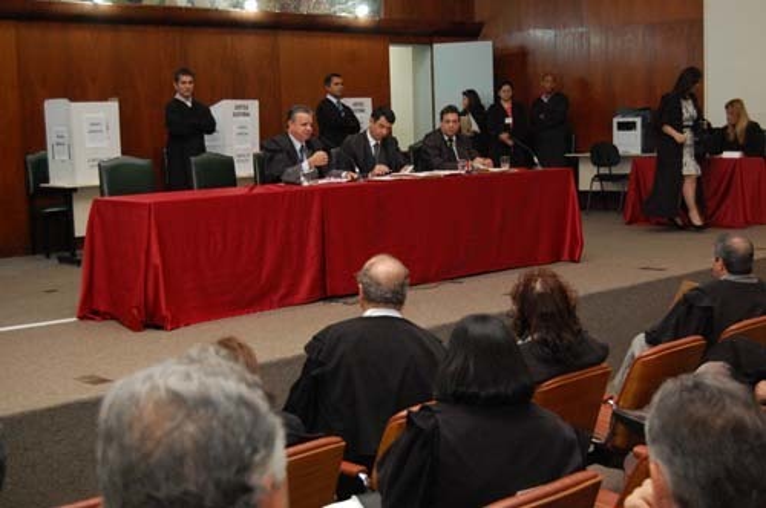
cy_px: 254
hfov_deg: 37.9
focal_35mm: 52
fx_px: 1116
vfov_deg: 25.7
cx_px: 383
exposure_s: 1/50
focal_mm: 35
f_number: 4.8
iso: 1600
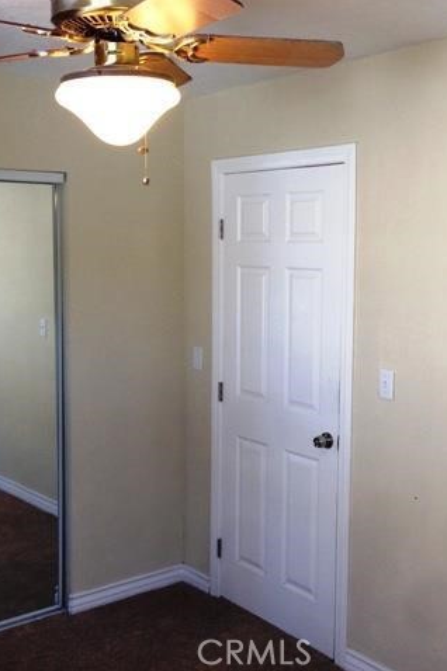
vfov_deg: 42.8
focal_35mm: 46
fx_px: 858
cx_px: 218
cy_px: 336
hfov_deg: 29.2
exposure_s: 1/120
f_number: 2.4
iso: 100
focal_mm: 4.12
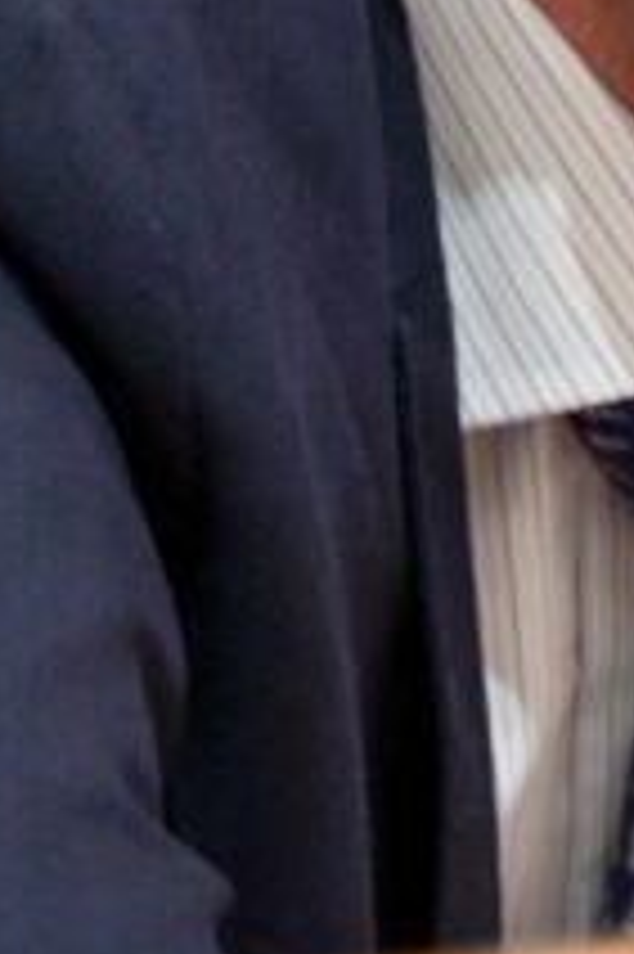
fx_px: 28707
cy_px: -164
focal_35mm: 1085
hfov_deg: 1.3
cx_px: 1102
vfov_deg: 1.9
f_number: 5.6
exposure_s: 1/160
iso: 1250
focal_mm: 300
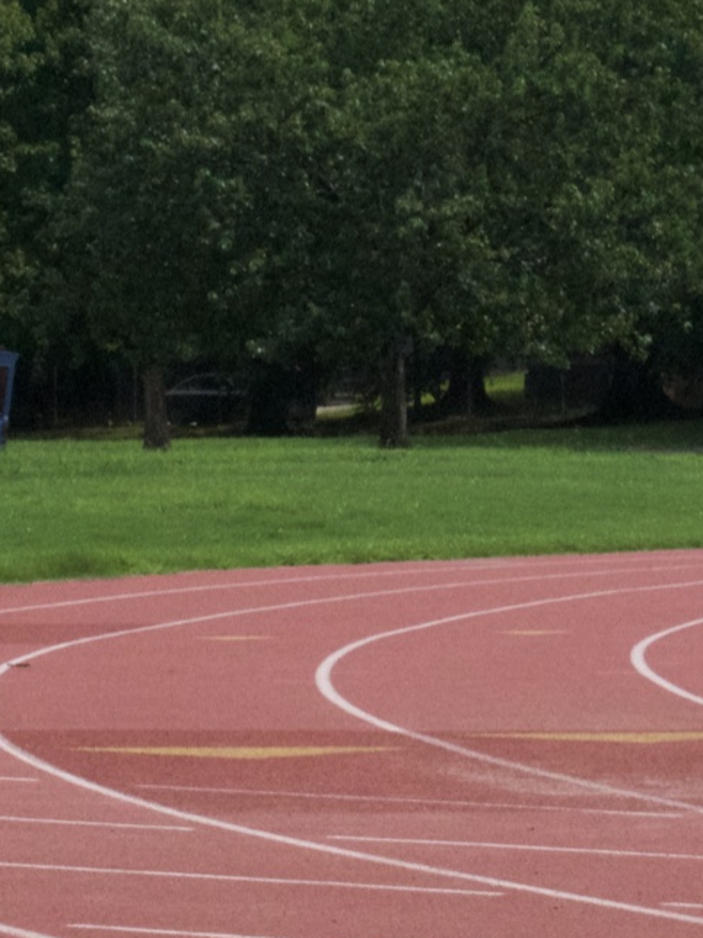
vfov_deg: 7.9
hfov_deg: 5.9
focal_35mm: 251
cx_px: 567
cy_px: 371
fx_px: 6799
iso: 3200
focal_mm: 42
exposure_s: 1/1600
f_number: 22
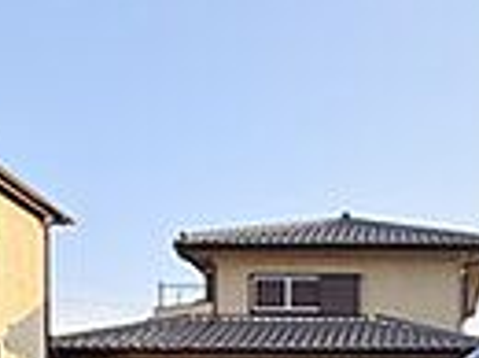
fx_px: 925
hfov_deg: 27.9
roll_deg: +0.7
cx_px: 435
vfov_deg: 19.9
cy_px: 482
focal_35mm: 67
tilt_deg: +0.7
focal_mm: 2.22
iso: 32
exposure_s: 1/770
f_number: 2.2
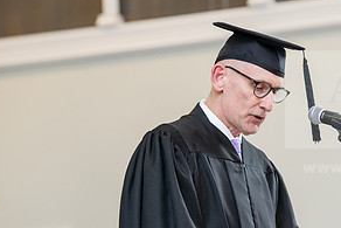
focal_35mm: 278
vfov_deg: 4.9
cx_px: 250
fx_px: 2634
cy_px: 192
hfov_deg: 7.4
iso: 1600
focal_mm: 140
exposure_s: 1/200
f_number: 4
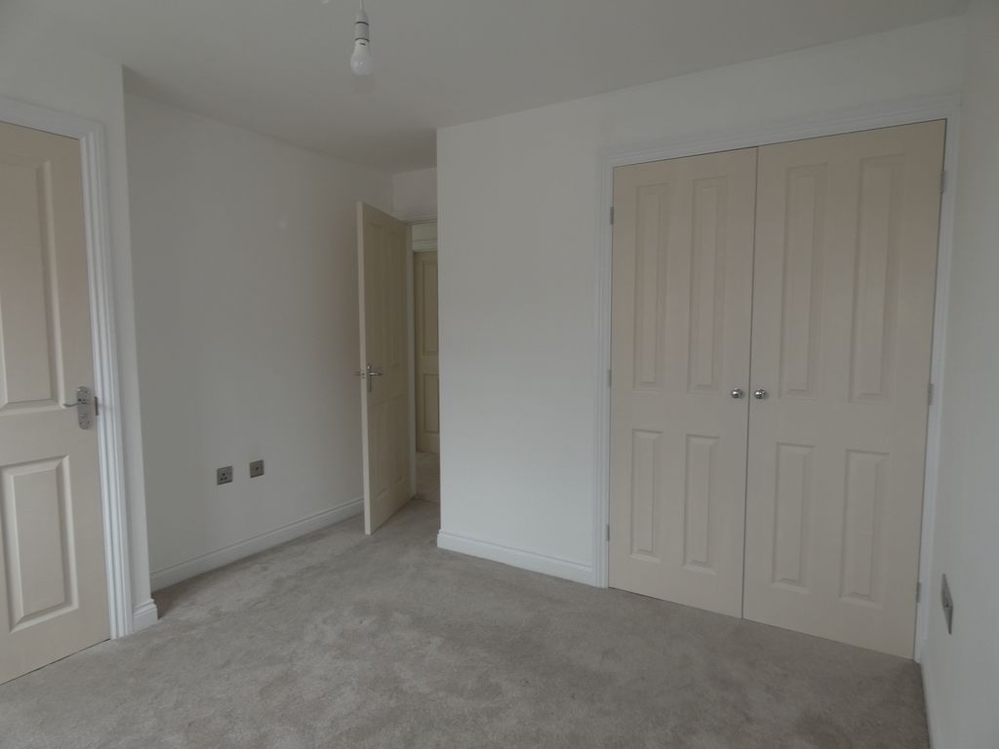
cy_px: 374
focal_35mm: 20
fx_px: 577
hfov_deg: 81.7
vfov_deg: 66.0
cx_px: 500
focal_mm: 3.6
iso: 80
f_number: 2.8
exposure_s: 1/60
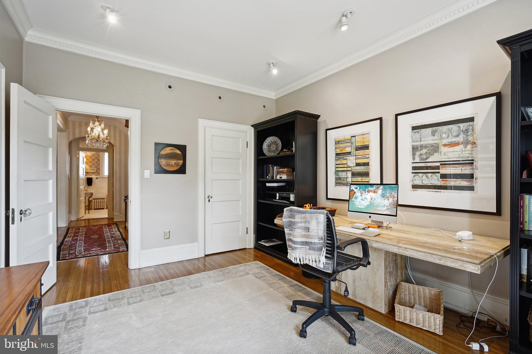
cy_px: 177
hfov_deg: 96.7
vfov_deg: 73.7
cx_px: 266
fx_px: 236
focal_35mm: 16
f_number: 4.5
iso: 800
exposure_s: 1/20
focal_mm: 16
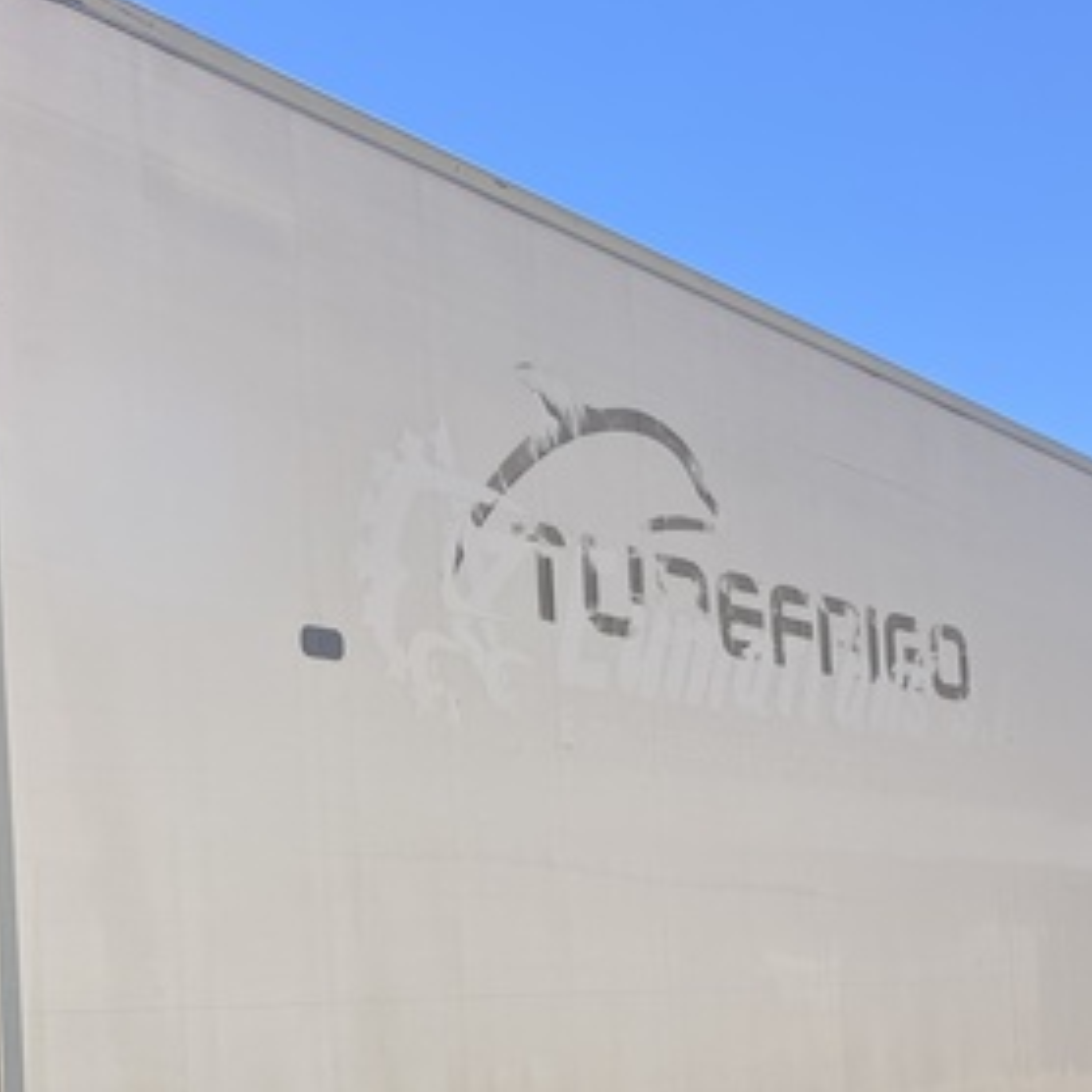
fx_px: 2034
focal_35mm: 57
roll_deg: +1.5
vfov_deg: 29.2
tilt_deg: +5.9
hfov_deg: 29.9
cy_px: 919
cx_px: 385
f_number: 1.8
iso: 32
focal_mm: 3.99
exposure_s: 1/1799
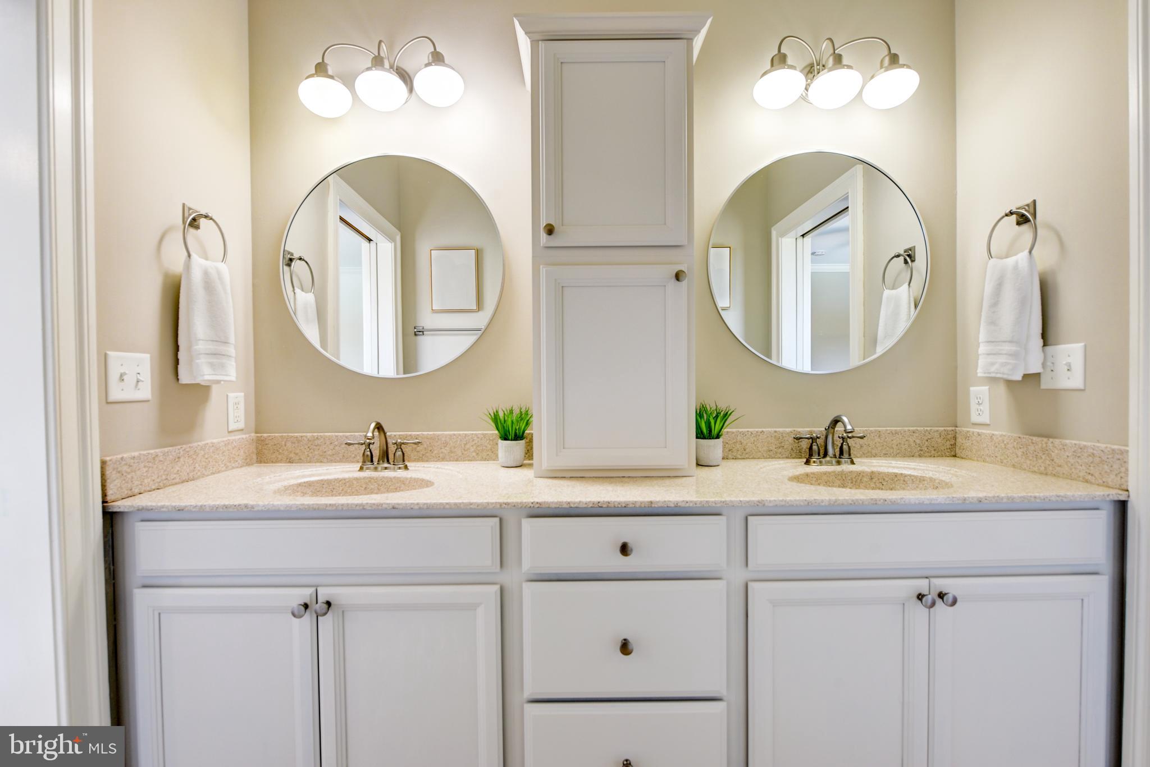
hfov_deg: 96.7
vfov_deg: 73.8
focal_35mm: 16
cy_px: 384
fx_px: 511
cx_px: 575
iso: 200
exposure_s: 1/13
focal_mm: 16
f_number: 8
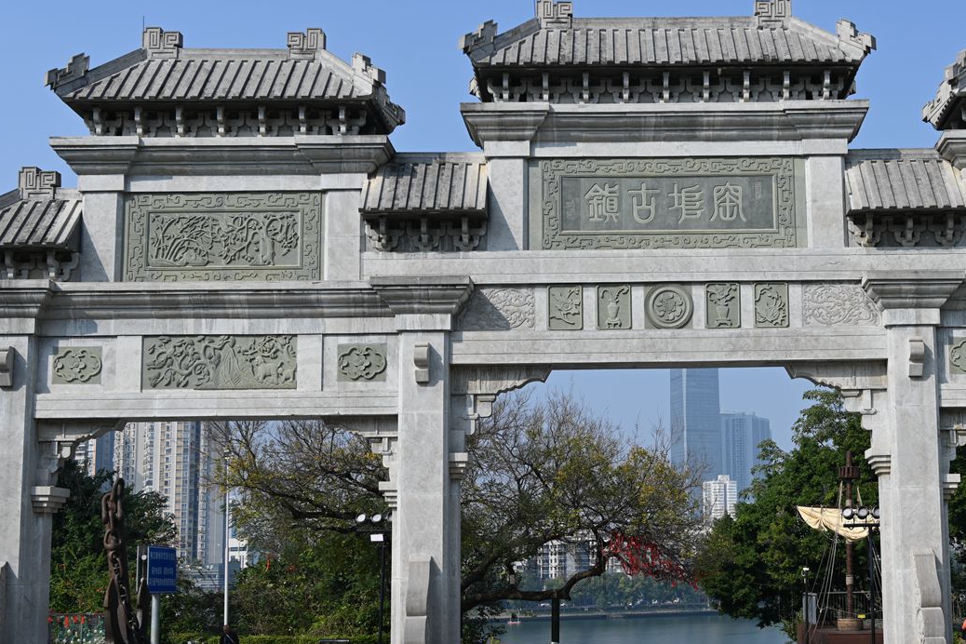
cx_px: 661
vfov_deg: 25.9
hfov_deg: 37.7
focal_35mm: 52
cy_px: 393
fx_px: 1395
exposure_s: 1/400
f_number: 7.1
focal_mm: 30
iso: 100
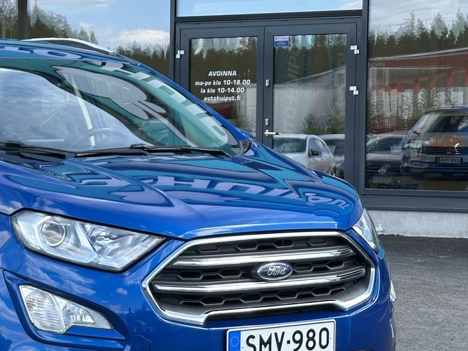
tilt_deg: -1.6
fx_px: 1365
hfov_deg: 19.2
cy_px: 191
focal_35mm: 101
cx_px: 67
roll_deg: -0.2
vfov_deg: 14.6
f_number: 1.78
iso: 64
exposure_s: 1/444
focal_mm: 6.86
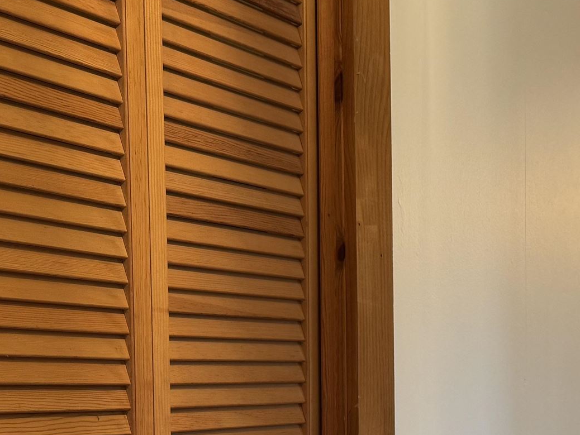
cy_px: 403
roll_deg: +0.8
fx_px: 1190
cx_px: 383
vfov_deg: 20.3
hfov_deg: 27.2
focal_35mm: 71
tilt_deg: -1.9
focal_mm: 6.76
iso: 125
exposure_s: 1/60
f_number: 1.78
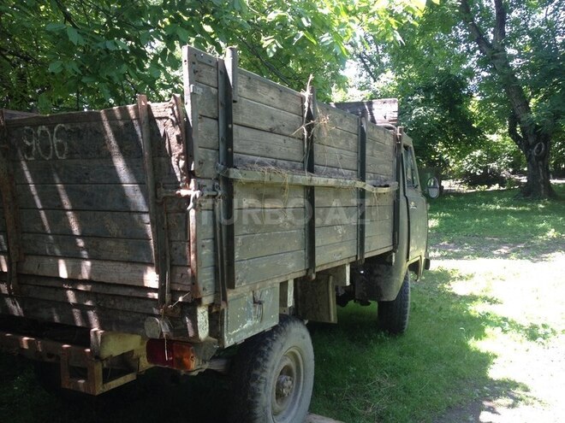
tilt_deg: -10.4
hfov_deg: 52.6
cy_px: 212
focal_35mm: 35
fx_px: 571
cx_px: 282
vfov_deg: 40.7
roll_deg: +1.2
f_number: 2.4
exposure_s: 1/120
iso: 50
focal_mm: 4.28
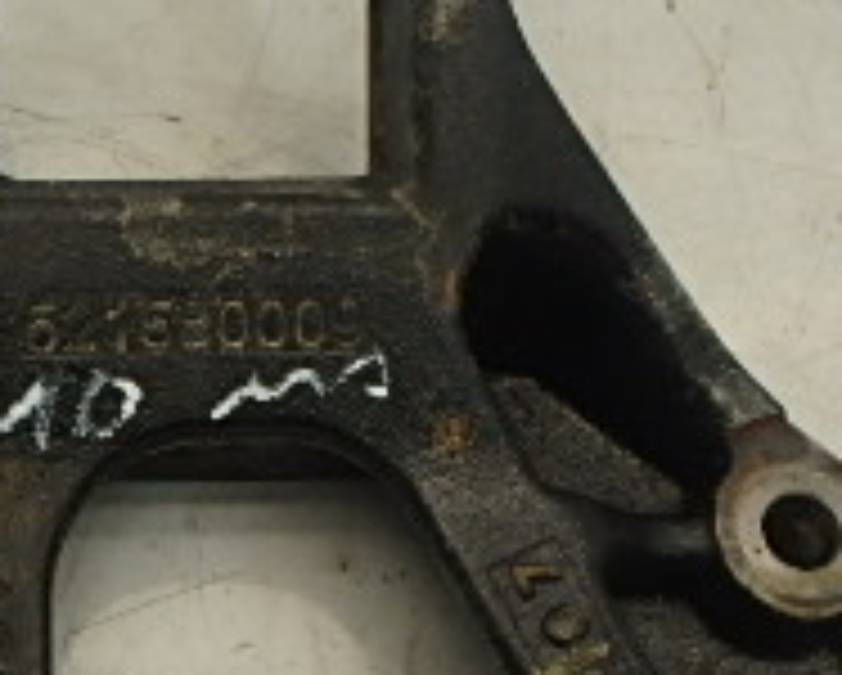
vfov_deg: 21.9
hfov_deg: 26.4
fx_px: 1746
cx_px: 122
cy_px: 378
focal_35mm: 70
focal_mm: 3.7
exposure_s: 1/60
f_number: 3.5
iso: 200
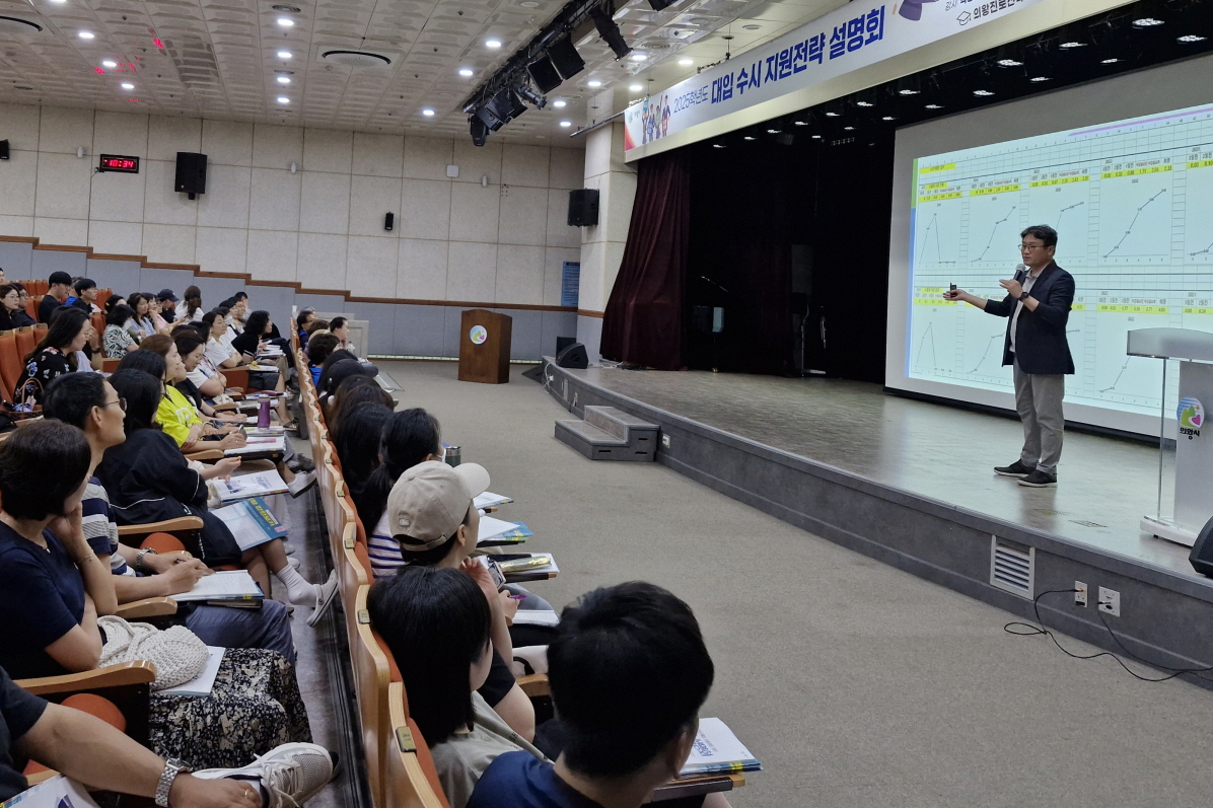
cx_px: 483
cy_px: 269
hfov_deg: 61.4
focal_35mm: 30
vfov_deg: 43.0
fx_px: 1011
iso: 500
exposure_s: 1/120
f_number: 1.8
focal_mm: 5.54
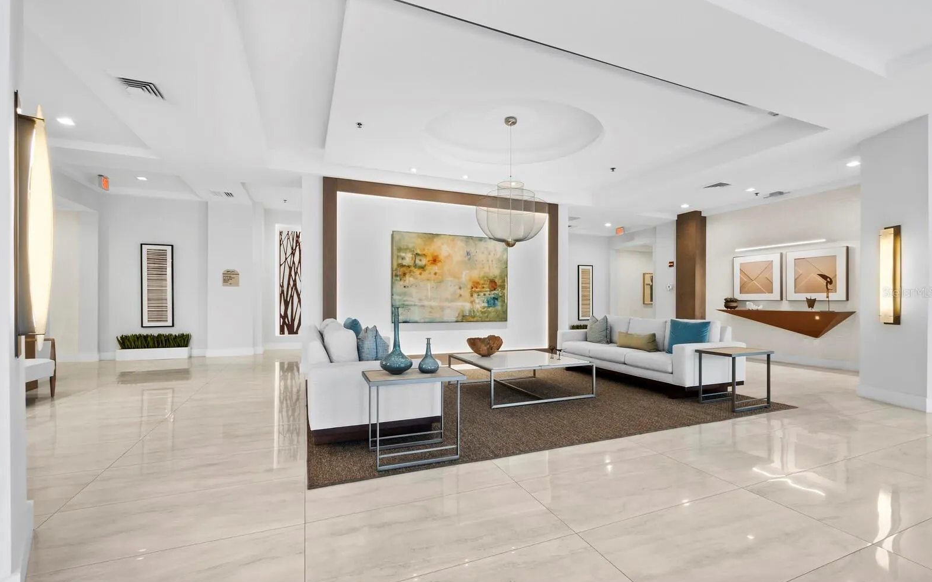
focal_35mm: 15
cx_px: 468
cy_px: 292
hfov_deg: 101.5
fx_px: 381
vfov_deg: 74.8
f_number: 11
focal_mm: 7
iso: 400
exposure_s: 1/2.5
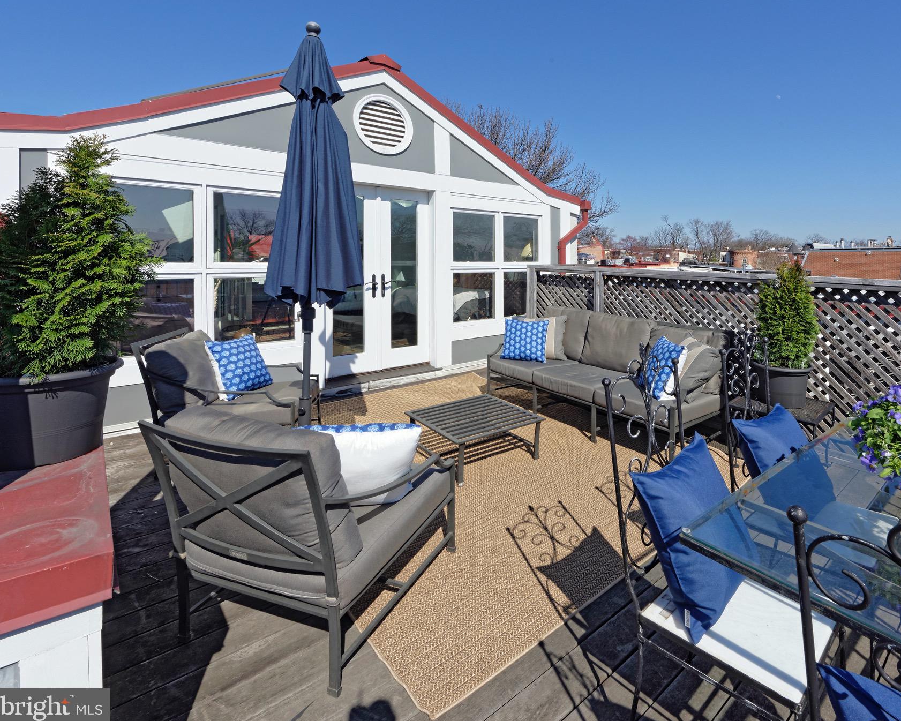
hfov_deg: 91.9
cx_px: 540
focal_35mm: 16
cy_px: 362
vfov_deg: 80.4
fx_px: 427
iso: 320
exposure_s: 1/250
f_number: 16
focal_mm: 14
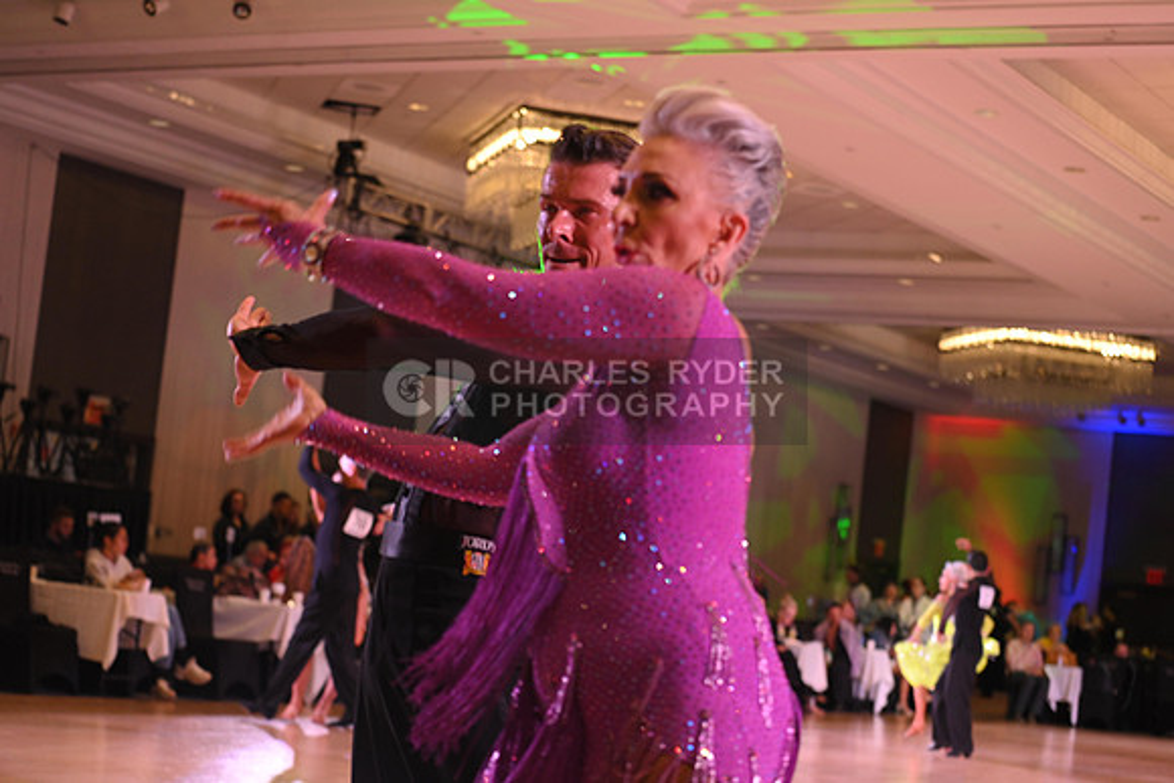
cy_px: 392
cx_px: 587
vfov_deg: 19.5
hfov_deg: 28.8
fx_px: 2283
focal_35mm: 70
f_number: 4.5
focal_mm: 70
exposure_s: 1/200
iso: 1600
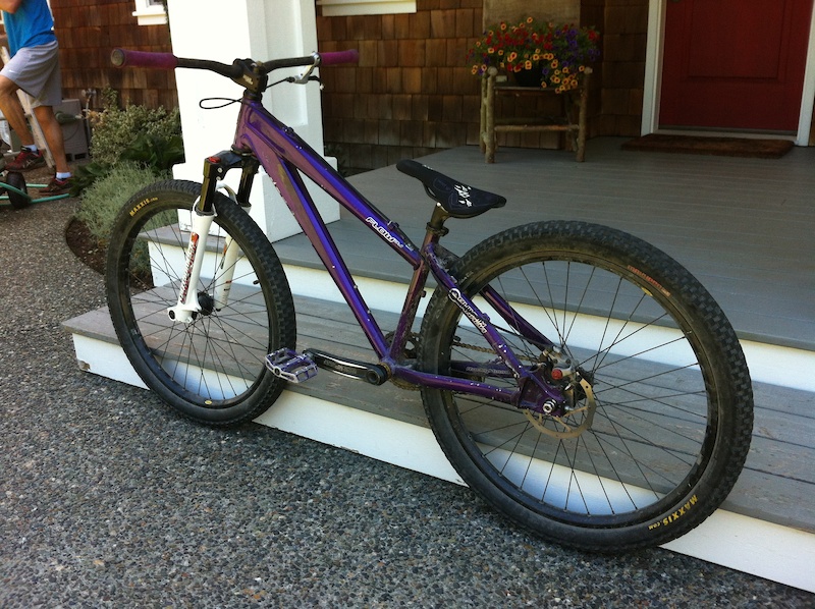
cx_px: 408
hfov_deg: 52.7
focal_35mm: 35
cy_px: 304
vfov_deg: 40.6
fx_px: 823
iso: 100
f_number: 2.8
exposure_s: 1/120
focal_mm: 3.85
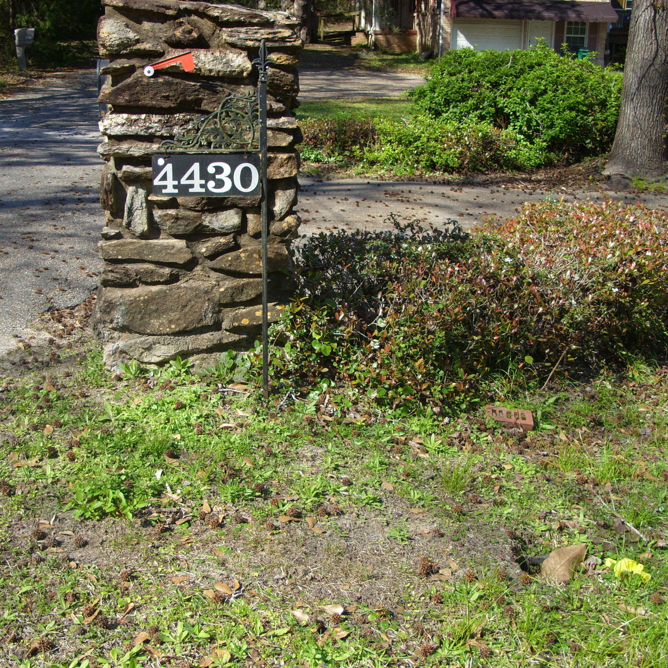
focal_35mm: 45
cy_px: 335
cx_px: 242
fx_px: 982
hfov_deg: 37.3
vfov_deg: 37.6
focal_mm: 7.8
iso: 50
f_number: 2.8
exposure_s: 1/647
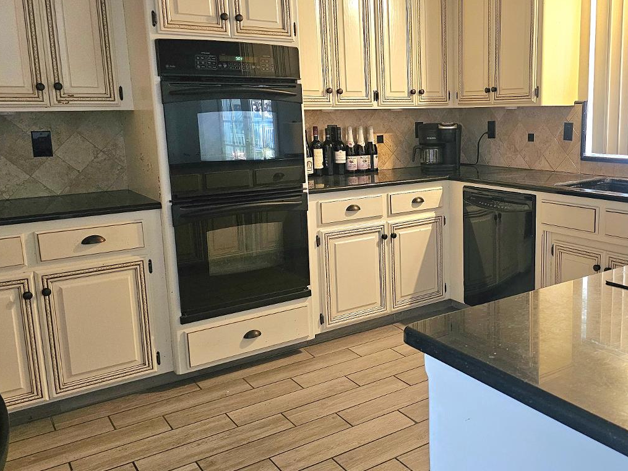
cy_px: 225
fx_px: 617
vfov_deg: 41.8
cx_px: 456
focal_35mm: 34
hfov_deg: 52.1
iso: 640
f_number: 1.7
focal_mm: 6.3
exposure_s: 1/120
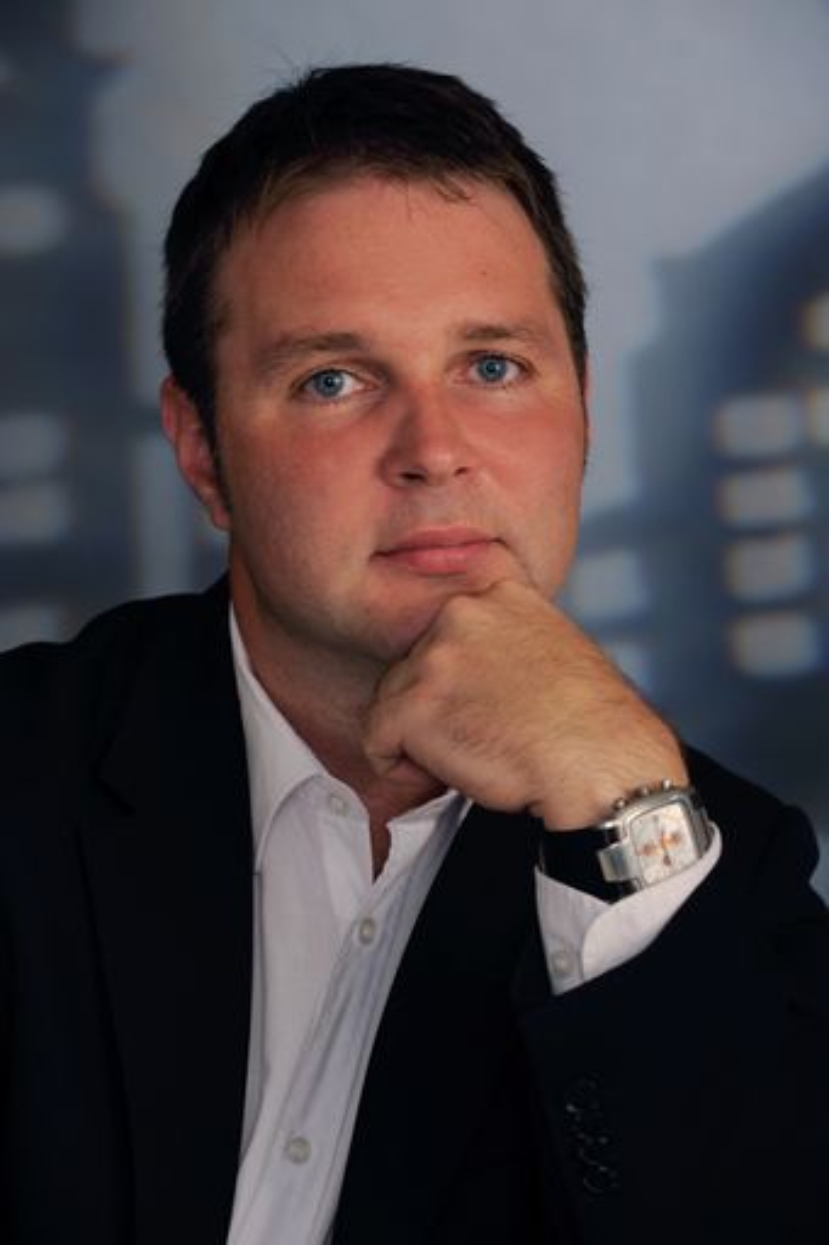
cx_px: 414
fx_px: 4666
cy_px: 622
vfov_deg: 15.2
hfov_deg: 10.2
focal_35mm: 135
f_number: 8
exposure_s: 1/125
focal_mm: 135
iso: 400
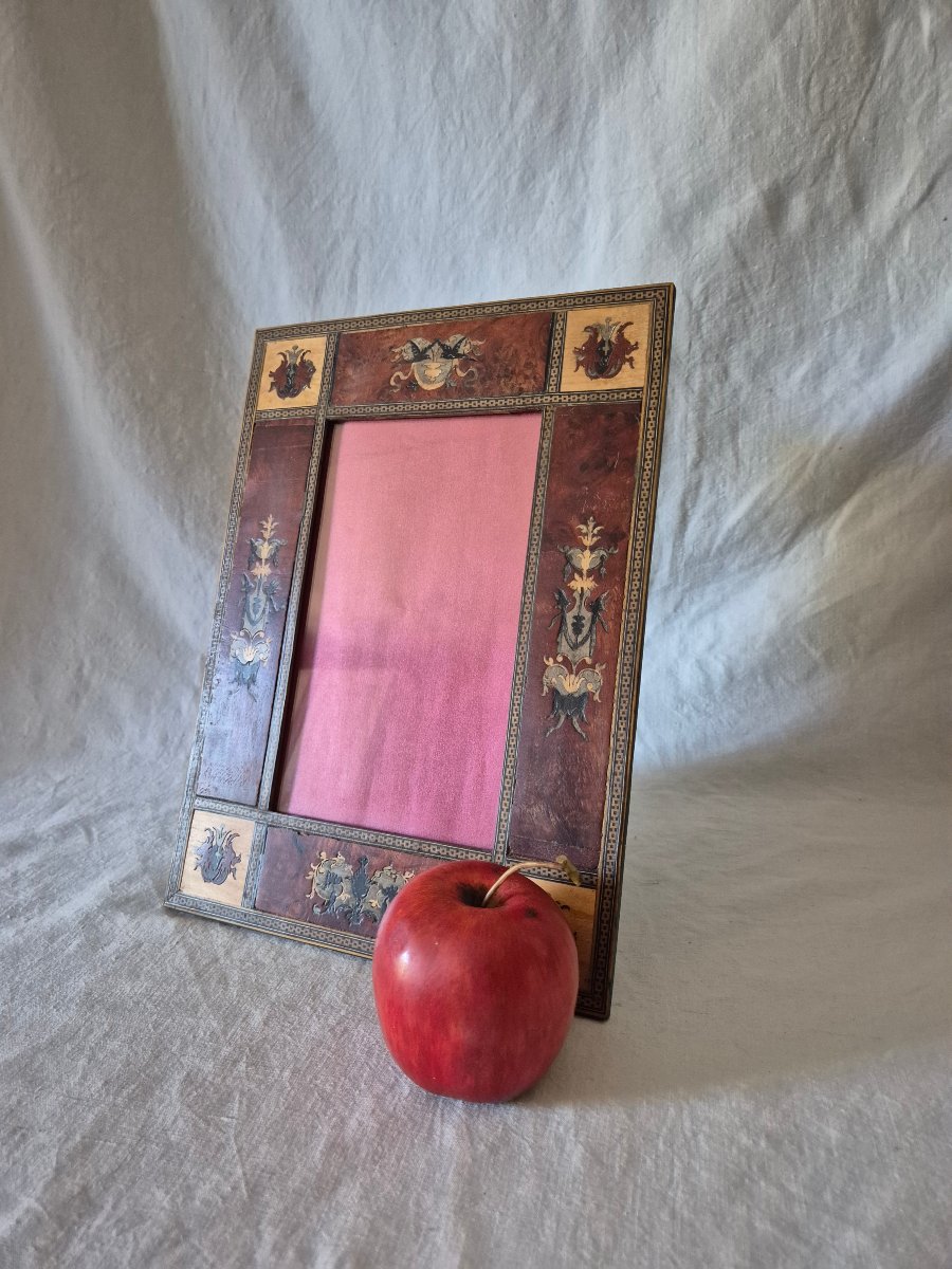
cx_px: 476
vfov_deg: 73.9
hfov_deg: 58.9
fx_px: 843
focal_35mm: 23
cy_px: 634
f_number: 1.8
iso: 1000
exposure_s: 1/100
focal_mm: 5.4
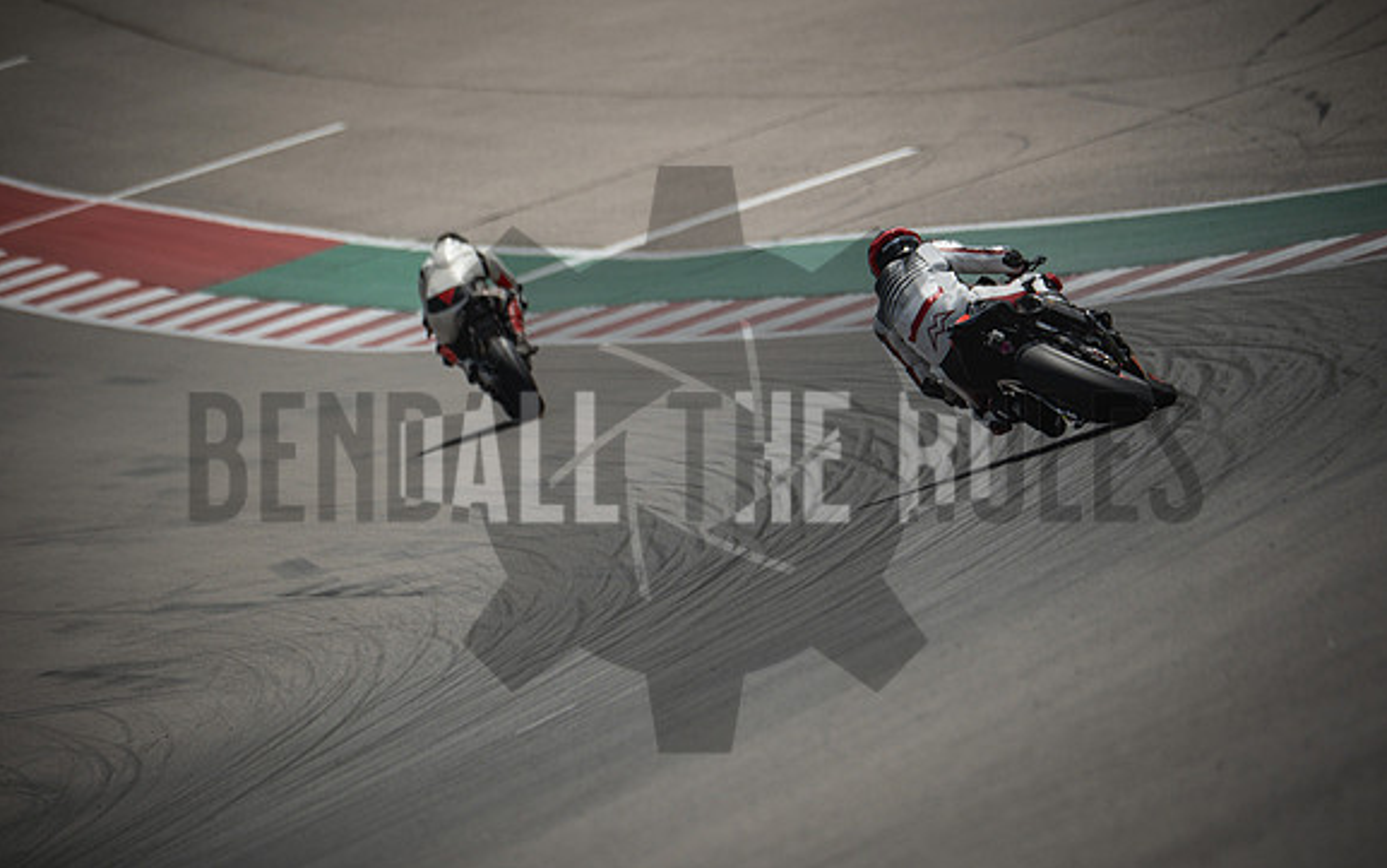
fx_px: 17507
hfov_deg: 4.5
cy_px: 460
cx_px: 695
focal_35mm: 463
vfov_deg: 2.8
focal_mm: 301.1
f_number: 5.2
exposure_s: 1/3200
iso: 400
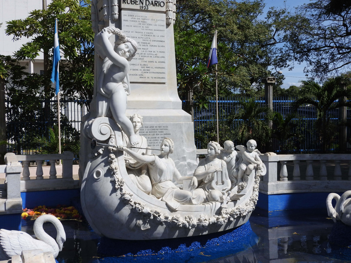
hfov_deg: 42.1
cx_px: 176
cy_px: 132
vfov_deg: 32.2
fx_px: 456
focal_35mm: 45
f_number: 4.5
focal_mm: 8.1
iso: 100
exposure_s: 1/1600
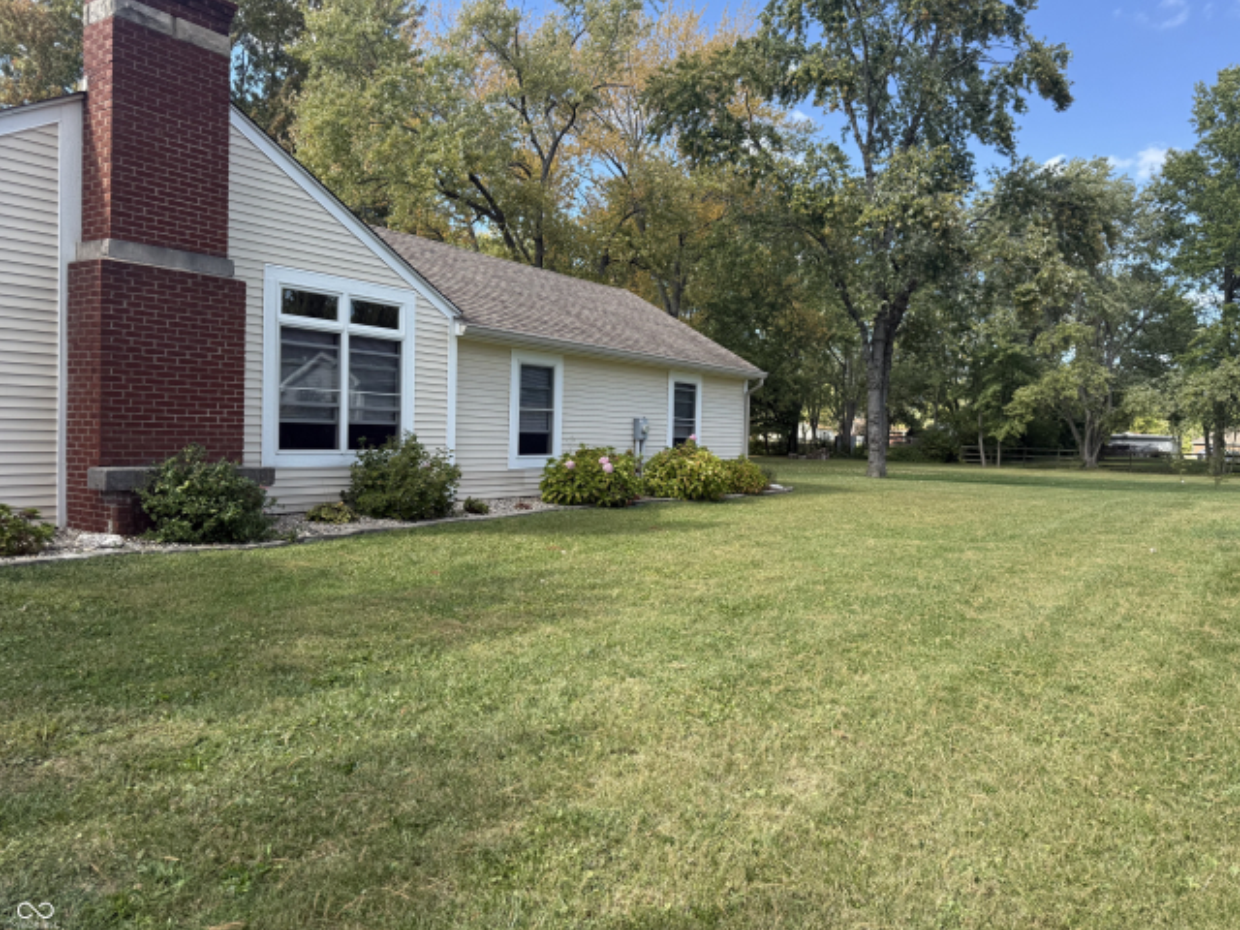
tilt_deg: -0.8
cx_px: 644
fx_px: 896
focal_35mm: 25
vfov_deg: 54.9
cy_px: 455
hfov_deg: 69.4
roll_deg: -1.9
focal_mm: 6.76
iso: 100
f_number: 1.78
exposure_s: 1/1337
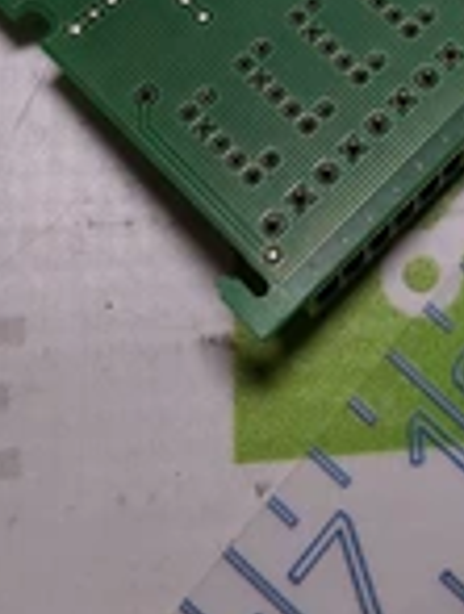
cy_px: -113
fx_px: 1352
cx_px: 451
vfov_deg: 23.5
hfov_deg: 19.0
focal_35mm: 76
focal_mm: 2.91
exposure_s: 1/120
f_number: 1.9
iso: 40
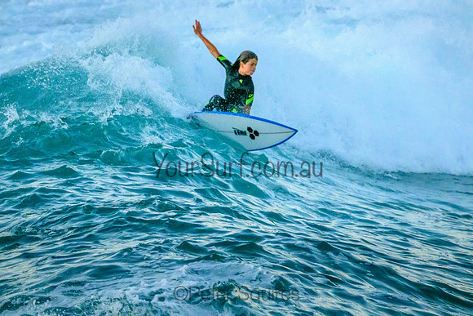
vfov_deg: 1.7
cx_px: 236
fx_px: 10513
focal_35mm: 800
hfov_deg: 2.6
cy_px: 158
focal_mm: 800
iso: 25600
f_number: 11
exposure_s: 1/2000
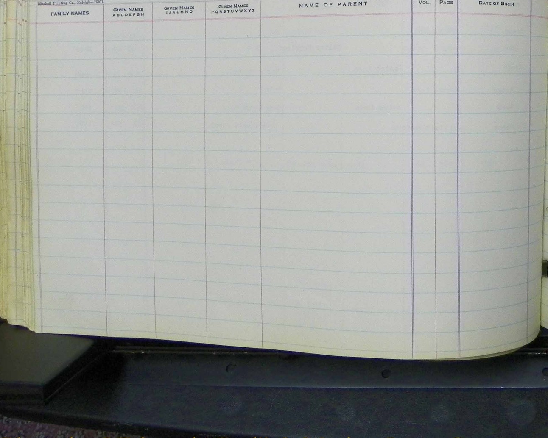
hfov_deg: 31.8
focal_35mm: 55
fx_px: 892
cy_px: 55
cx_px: 536
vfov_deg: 26.8
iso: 125
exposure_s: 1/30
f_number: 2.8
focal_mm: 4.6
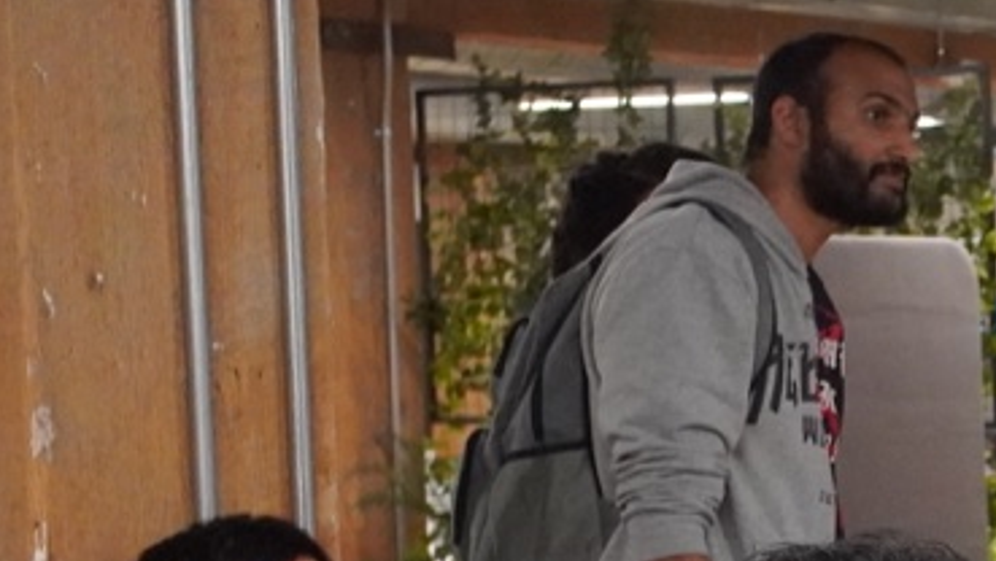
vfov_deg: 8.6
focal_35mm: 137
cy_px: 889
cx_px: 1657
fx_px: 3620
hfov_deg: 14.2
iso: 4000
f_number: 4
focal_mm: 23
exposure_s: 1/160
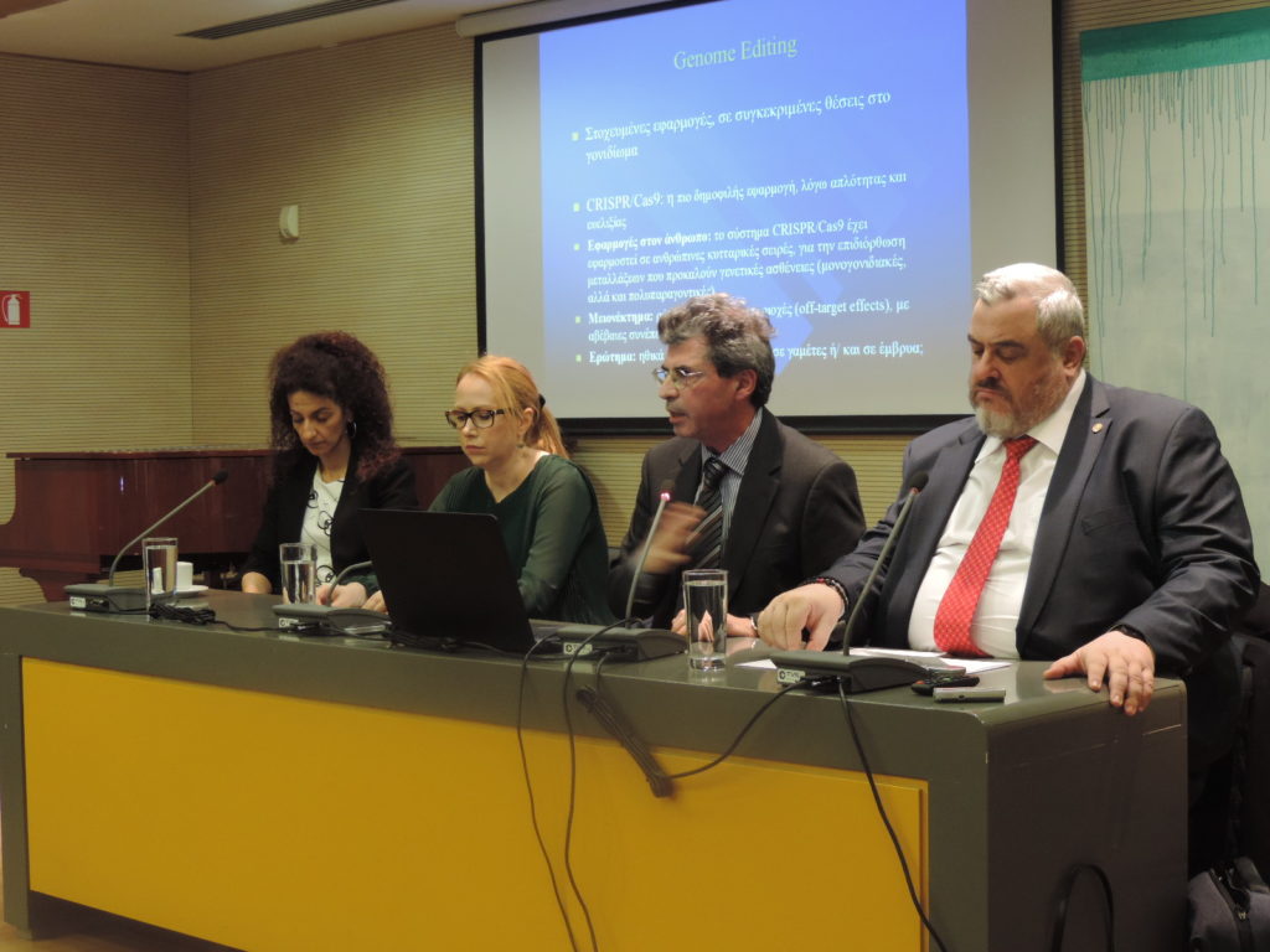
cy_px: 476
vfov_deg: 24.4
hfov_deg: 32.2
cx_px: 635
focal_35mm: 60
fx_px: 2201
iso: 400
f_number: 3.7
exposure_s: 1/20
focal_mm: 10.7
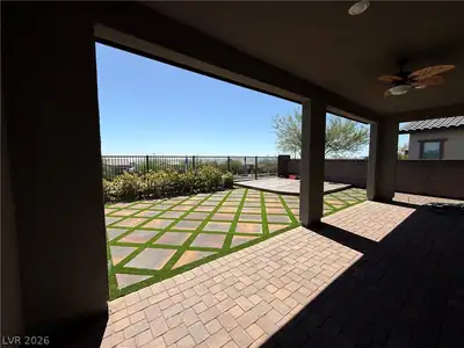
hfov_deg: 102.1
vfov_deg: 85.7
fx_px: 188
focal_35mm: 14
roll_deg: -0.1
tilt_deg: -4.7
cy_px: 174
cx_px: 232
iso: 50
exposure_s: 1/2841
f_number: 2.2
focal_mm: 2.22
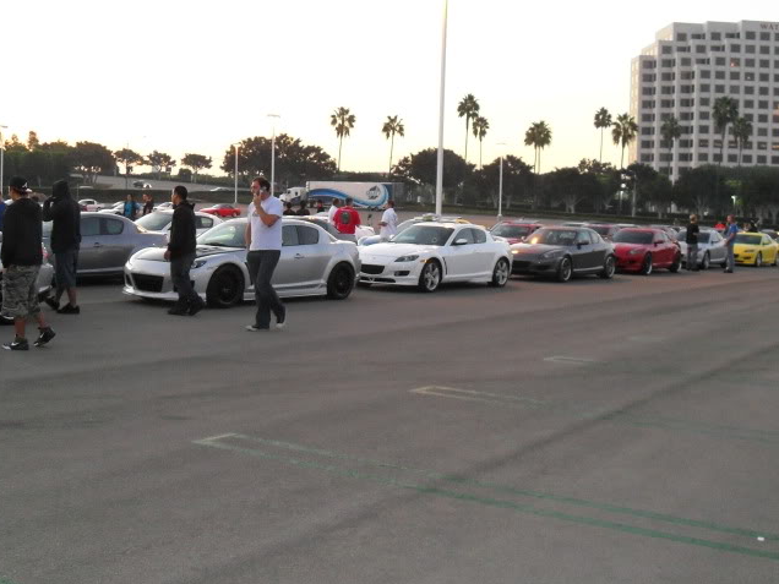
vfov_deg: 32.9
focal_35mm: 44
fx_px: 990
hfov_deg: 42.9
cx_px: 436
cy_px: 278
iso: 200
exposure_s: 1/45
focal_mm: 6.2
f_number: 2.8
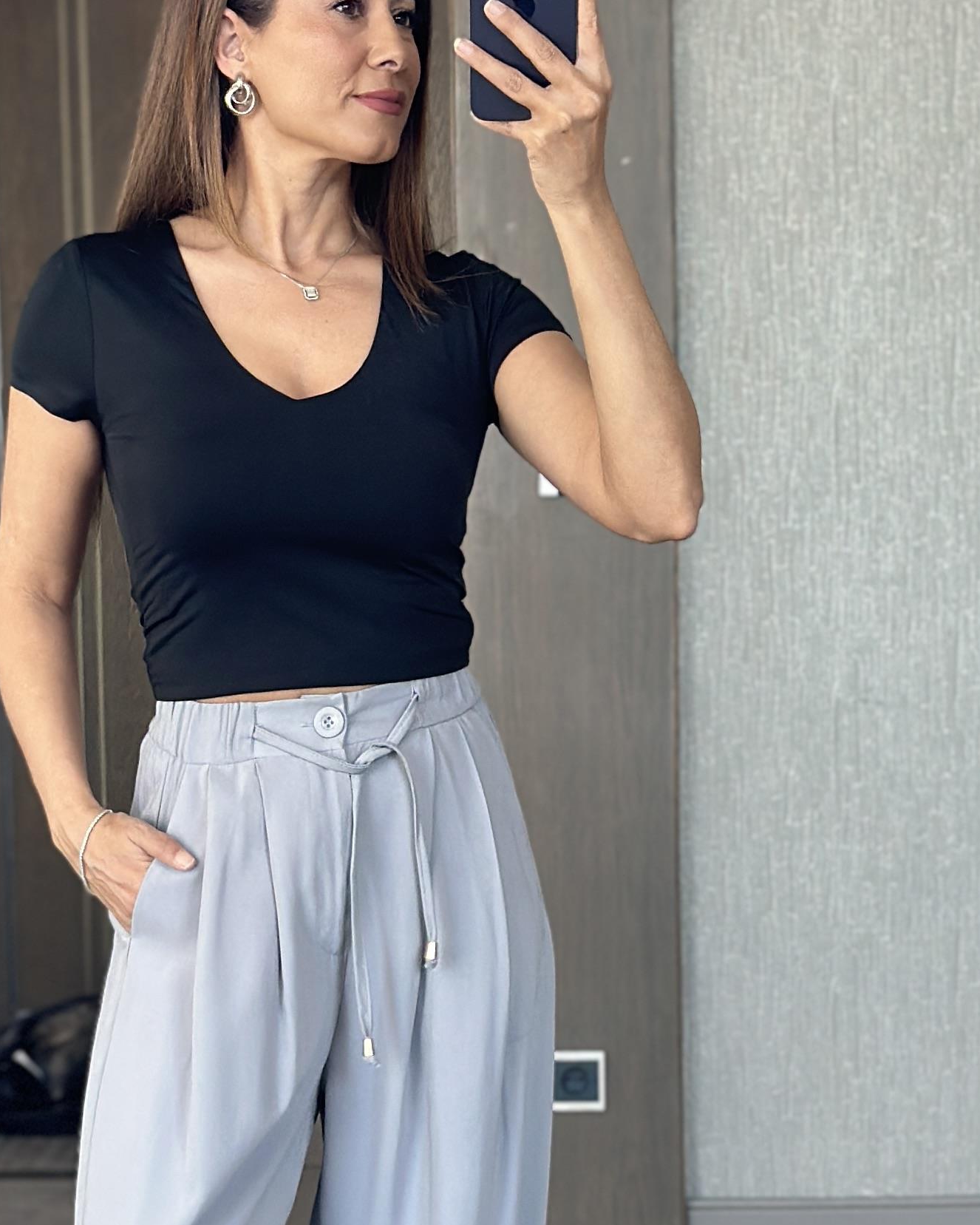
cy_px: 922
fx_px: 4132
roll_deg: +1.7
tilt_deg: -19.6
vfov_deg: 16.8
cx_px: 321
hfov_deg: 13.5
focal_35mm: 114
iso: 125
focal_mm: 6.86
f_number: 1.78
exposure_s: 1/97
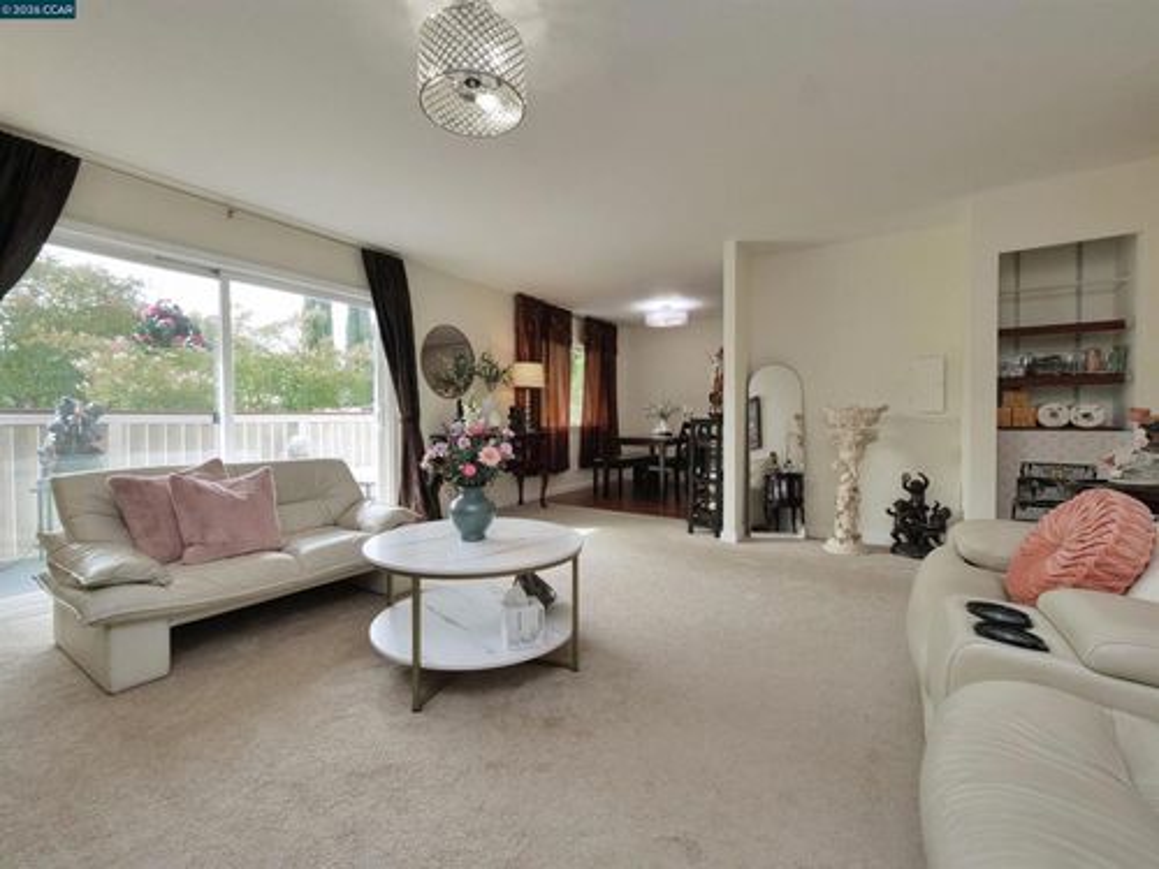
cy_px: 434
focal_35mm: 14
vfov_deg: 85.7
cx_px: 580
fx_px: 469
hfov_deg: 102.1
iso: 800
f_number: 7.1
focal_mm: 7
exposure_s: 1/160
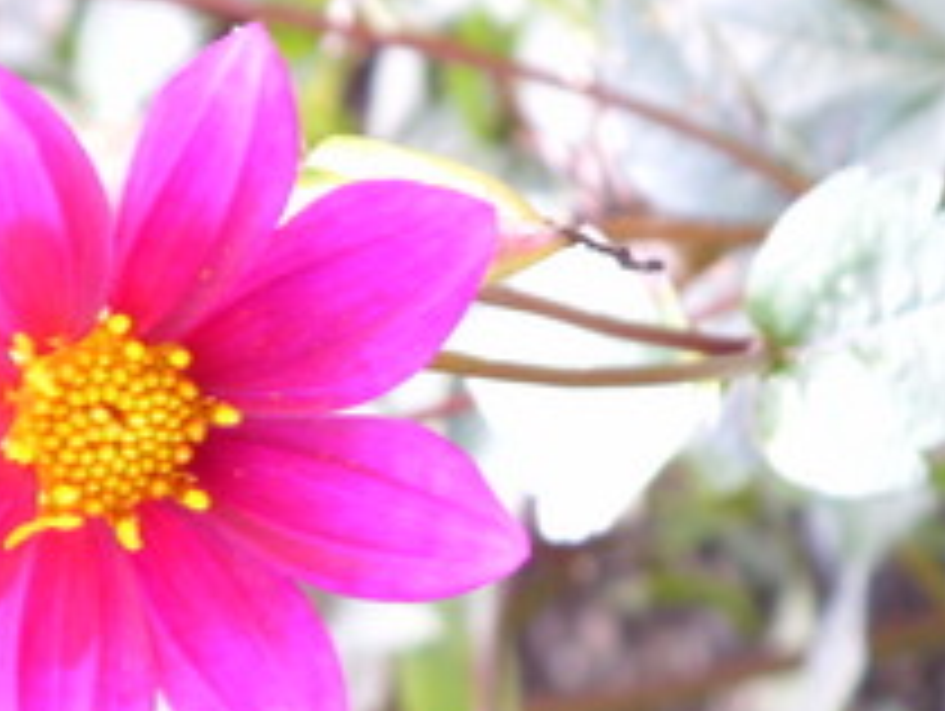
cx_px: 252
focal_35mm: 180
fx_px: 4920
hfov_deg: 11.0
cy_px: 405
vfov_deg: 8.3
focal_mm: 18.9
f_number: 4.5
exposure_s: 1/23
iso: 100
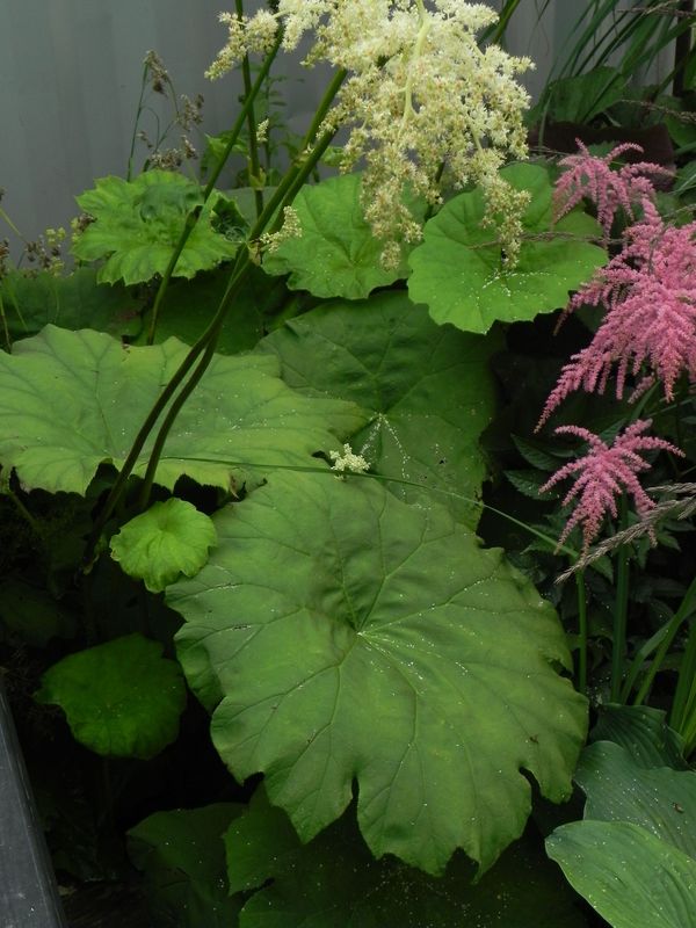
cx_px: 348
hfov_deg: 25.2
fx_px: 1555
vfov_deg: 33.2
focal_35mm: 58
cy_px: 464
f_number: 4
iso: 160
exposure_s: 1/640
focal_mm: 10.3
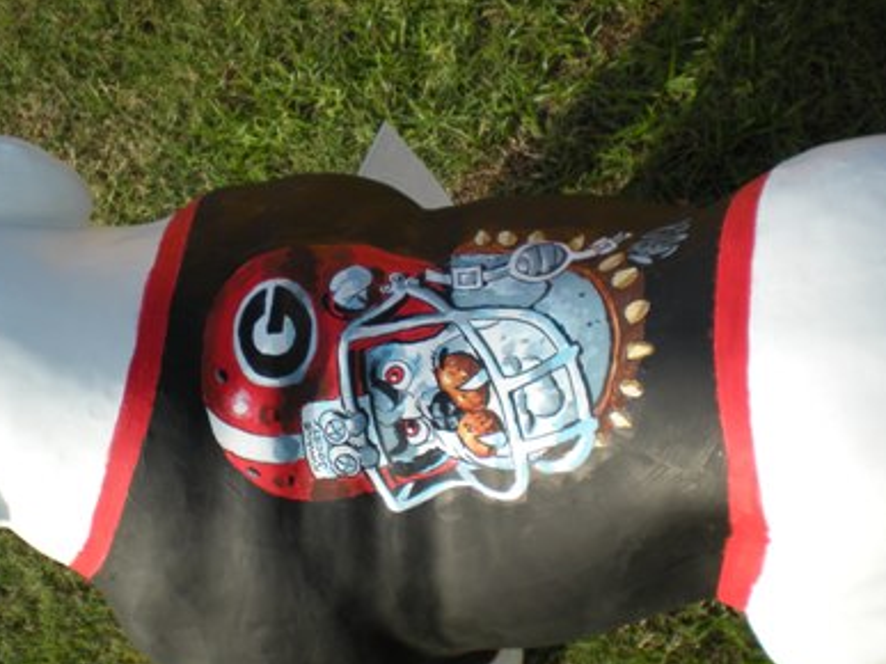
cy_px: 337
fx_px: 1305
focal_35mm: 51
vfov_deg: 28.5
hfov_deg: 37.5
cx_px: 408
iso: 64
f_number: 4.9
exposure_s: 1/203
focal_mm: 7.4
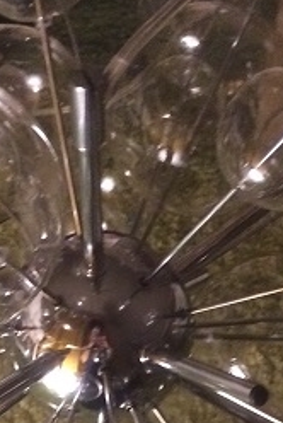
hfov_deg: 16.1
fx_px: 999
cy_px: 510
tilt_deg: -62.2
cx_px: 107
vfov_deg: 22.1
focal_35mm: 85
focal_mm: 4.15
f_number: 2.2
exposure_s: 1/33
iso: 320
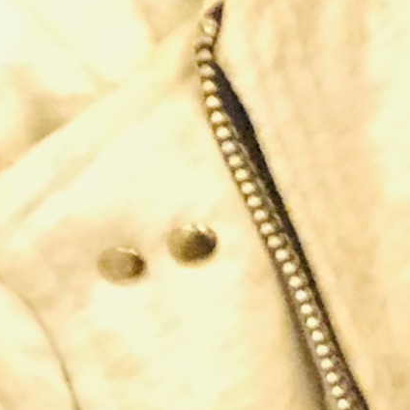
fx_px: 2760
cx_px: 894
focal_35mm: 206
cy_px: -630
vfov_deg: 7.8
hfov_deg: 8.0
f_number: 2.2
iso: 640
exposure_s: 1/24
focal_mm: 2.87
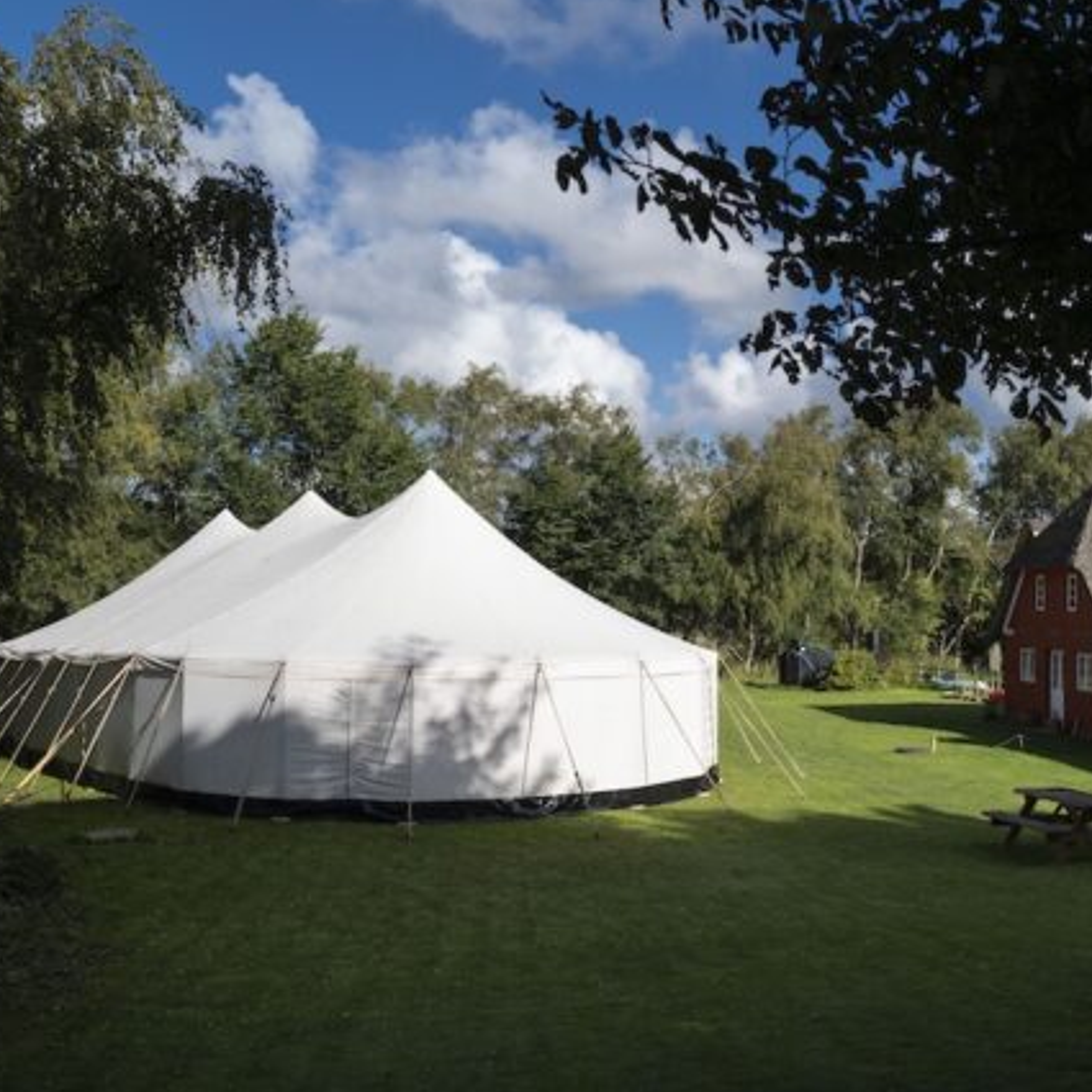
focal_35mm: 39
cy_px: 578
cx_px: 691
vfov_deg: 42.8
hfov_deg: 42.5
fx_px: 1392
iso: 400
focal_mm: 28
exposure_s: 1/500
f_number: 9
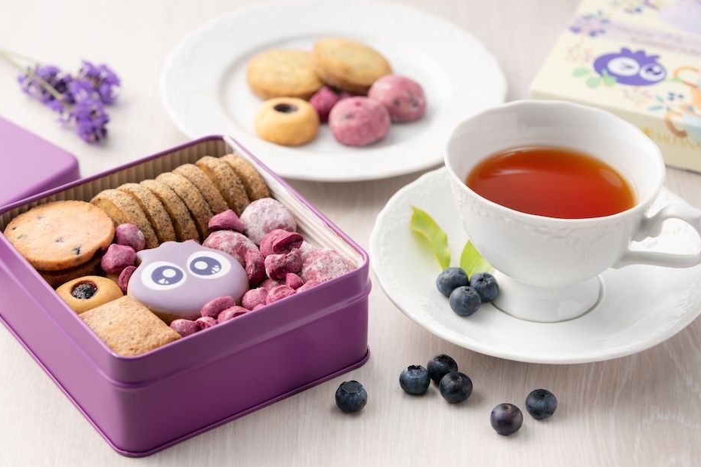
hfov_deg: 21.0
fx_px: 1889
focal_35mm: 97
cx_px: 345
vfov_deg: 14.1
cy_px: 221
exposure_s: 1/125
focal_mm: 90
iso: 100
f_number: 5.6
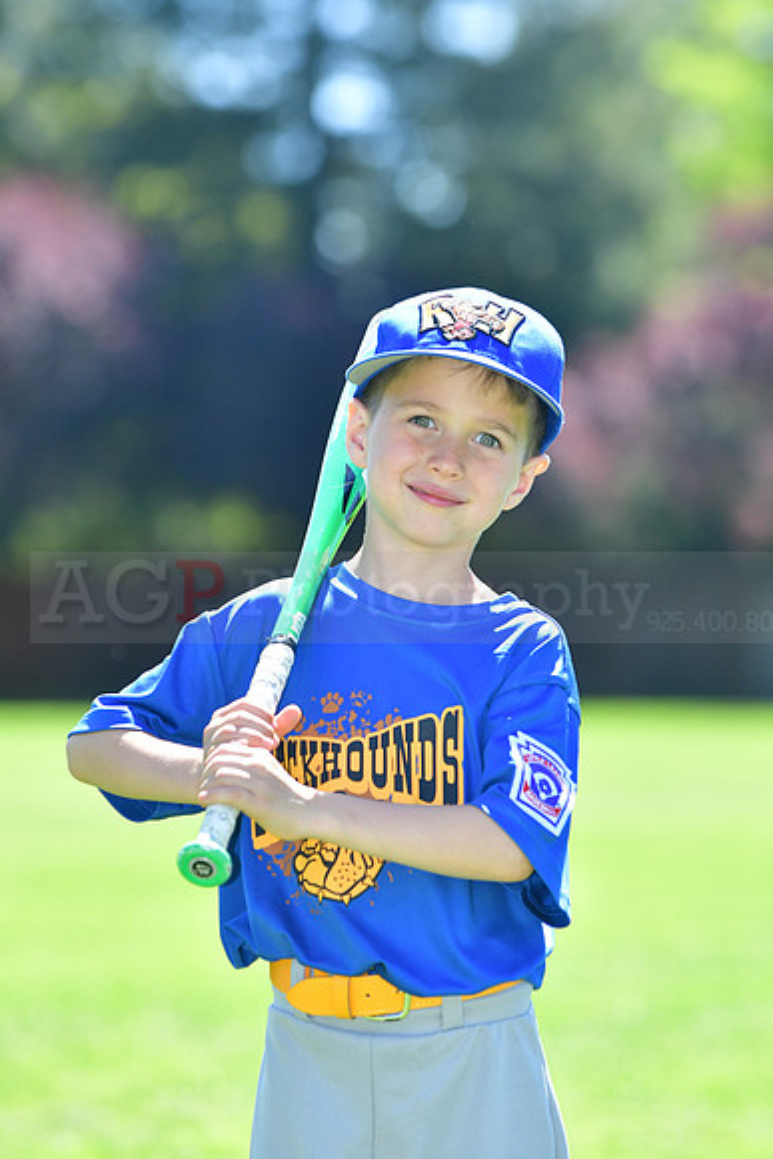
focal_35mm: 248
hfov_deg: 5.6
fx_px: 7966
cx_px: 386
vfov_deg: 8.3
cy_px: 580
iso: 400
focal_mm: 165
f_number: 4.5
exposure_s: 1/1000
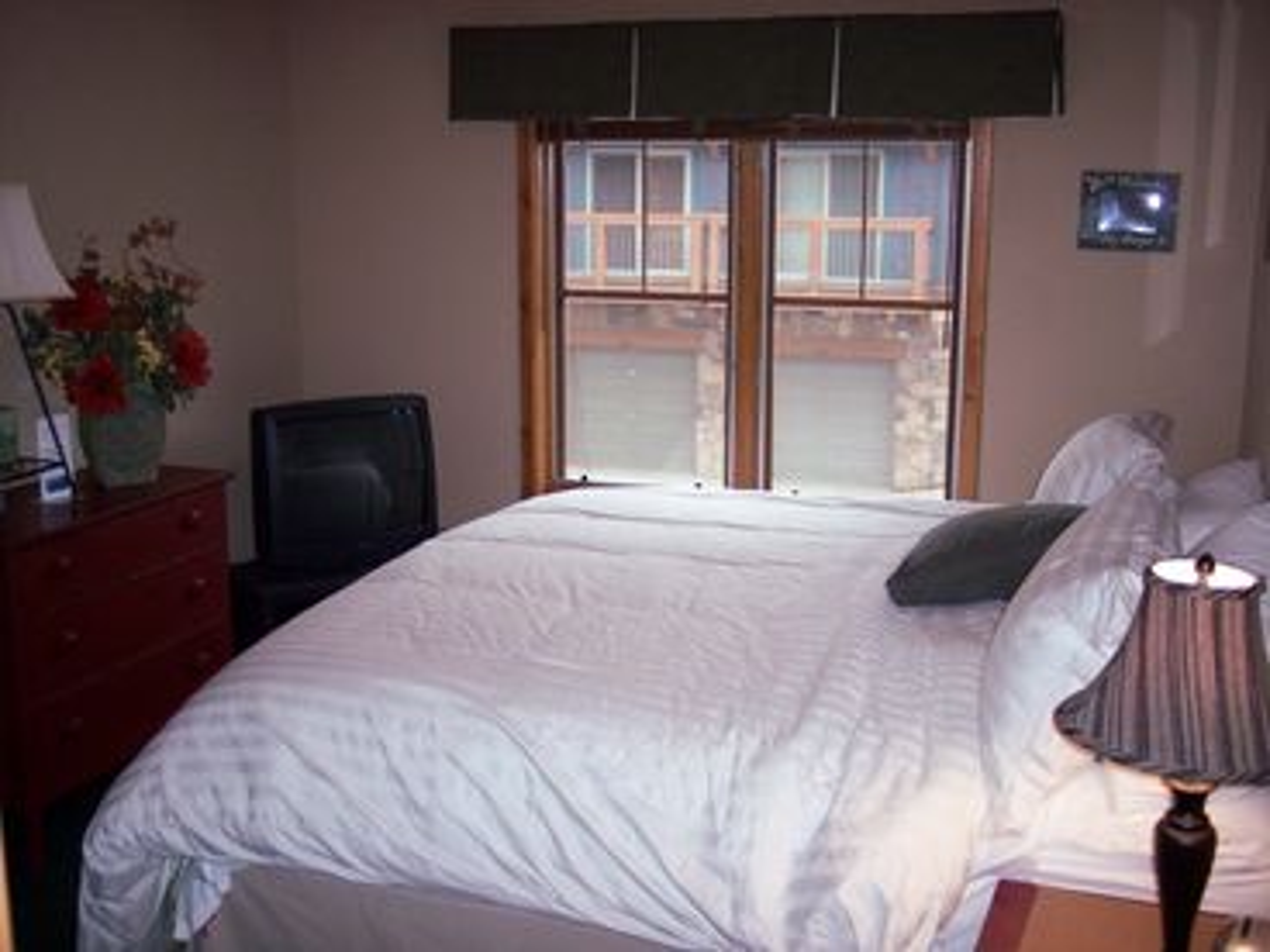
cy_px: 476
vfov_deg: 36.8
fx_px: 1431
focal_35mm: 39
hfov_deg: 47.9
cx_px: 635
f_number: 2.8
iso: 140
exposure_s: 1/60
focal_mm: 8
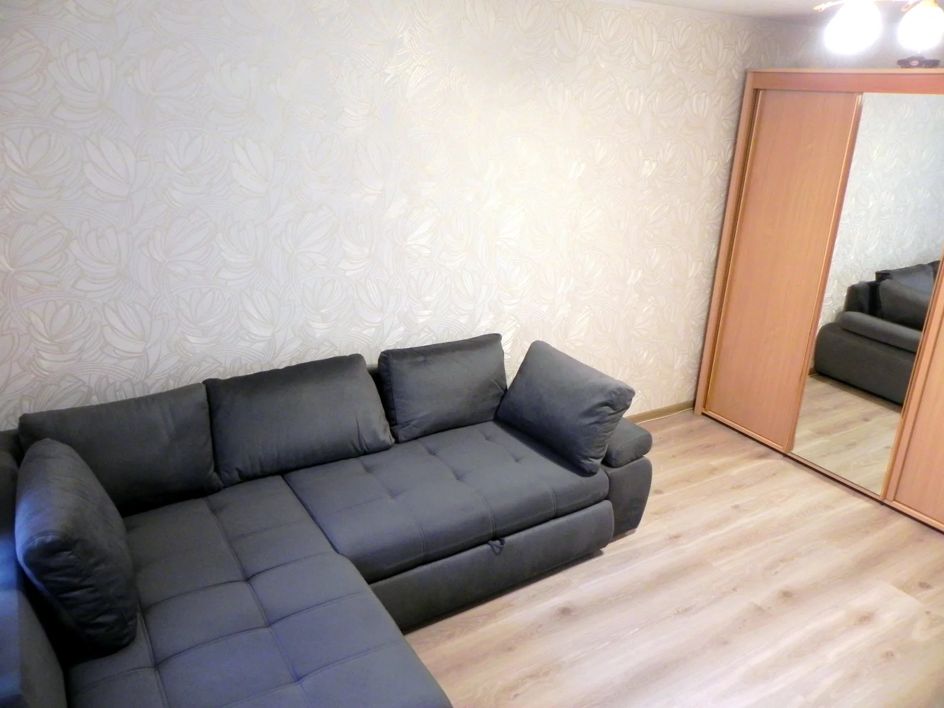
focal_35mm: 26
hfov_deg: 67.3
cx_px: 472
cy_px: 354
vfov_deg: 53.1
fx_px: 709
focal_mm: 4.6
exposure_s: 1/28.8
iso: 400
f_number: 2.8
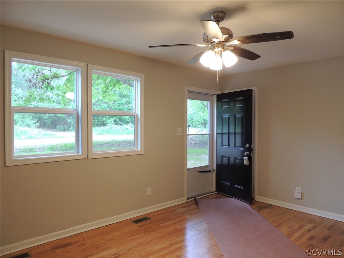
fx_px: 239
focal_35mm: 24
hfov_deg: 71.6
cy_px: 129
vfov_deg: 56.8
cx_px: 172
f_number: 3
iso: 320
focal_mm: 4.3
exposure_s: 1/30
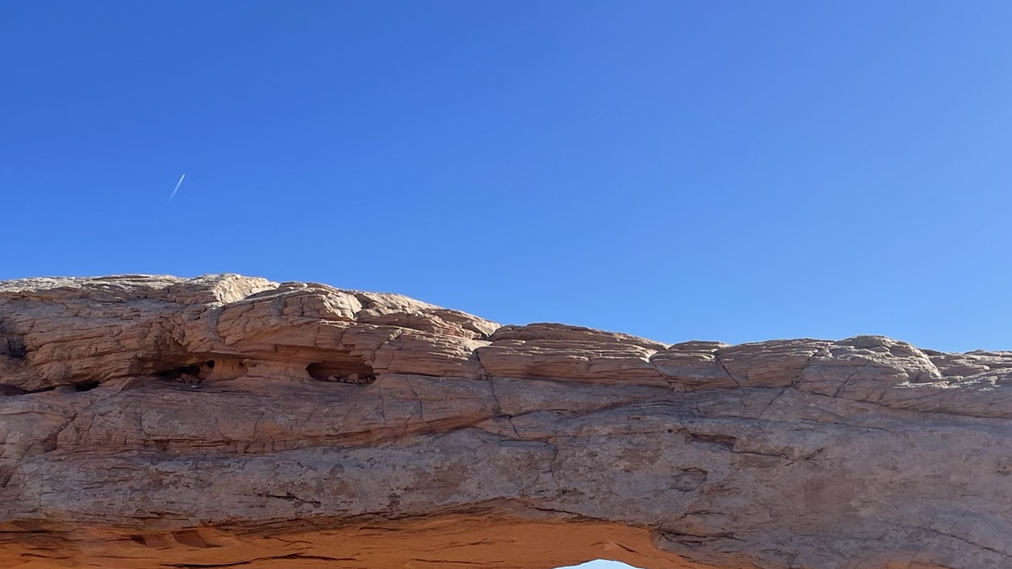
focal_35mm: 46
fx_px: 1234
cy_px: 599
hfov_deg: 44.5
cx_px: 446
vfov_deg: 24.5
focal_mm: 5.1
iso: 32
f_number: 1.6
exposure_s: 1/3344
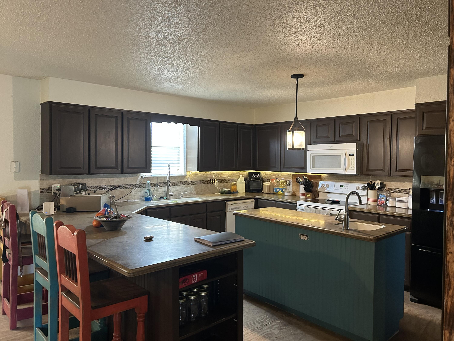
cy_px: 170
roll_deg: -0.3
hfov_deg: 67.3
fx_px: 341
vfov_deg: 53.1
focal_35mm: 26
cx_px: 227
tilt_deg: -1.9
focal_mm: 5.7
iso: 500
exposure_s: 1/60
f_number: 1.5
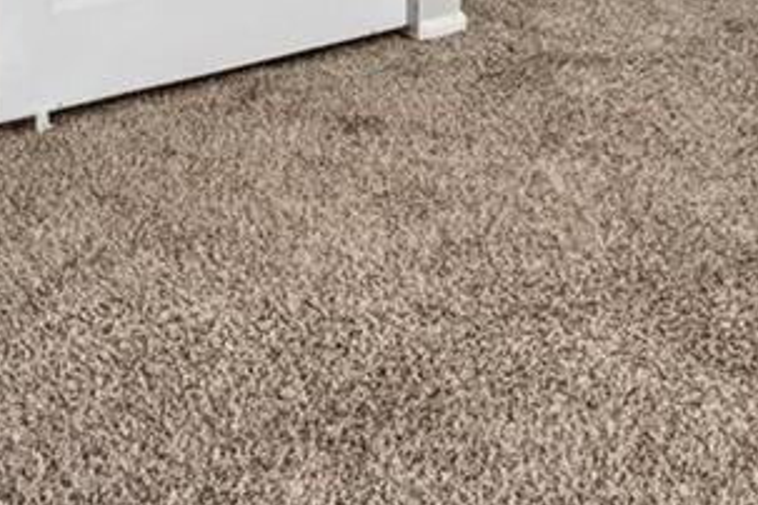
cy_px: -472
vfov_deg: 15.2
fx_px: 1558
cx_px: 623
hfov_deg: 26.7
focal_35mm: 74
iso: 400
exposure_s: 1/10
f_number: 11
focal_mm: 14
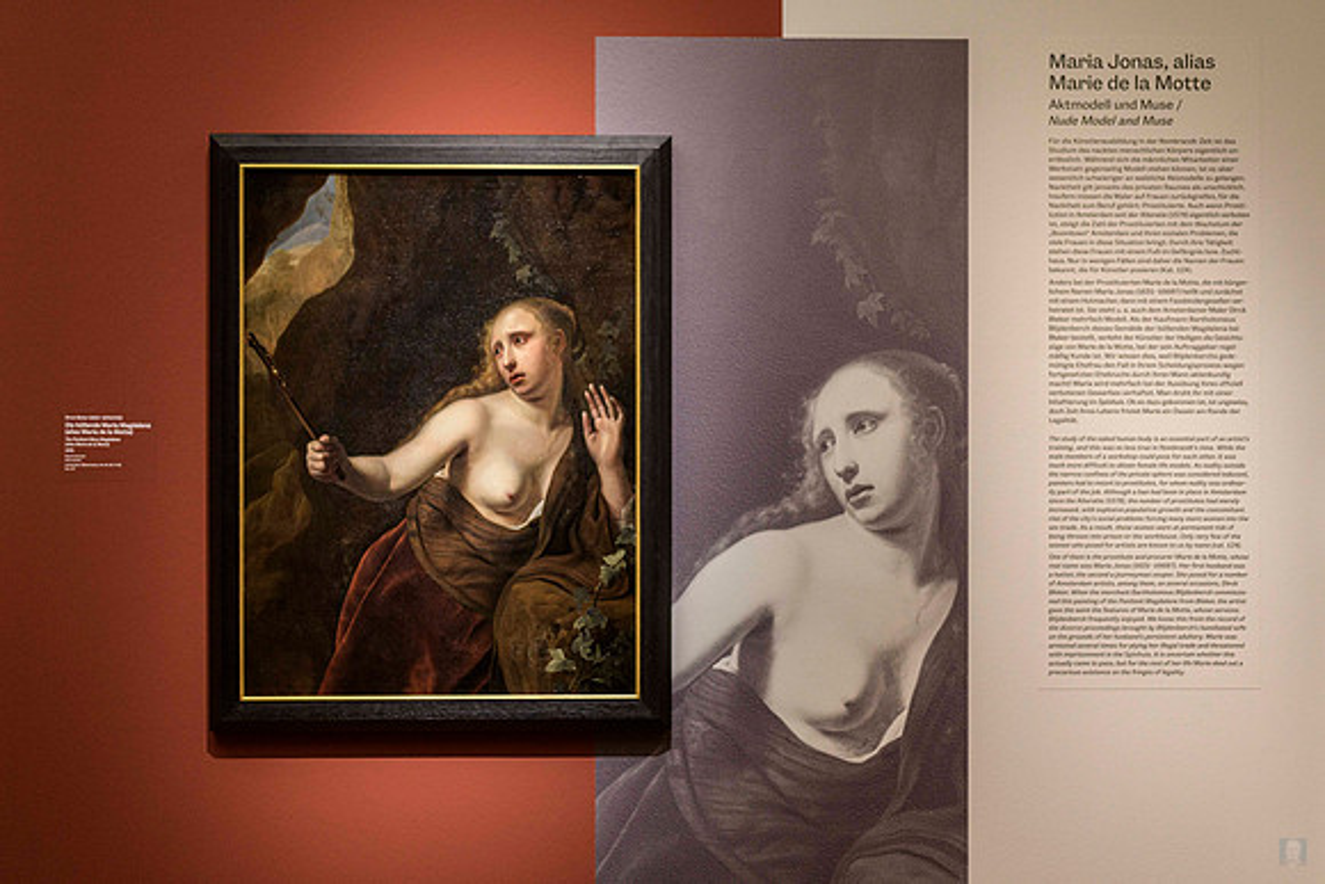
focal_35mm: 54
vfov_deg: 25.2
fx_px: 1979
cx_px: 697
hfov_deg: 37.0
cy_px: 419
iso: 800
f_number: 1.8
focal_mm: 50
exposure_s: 1/100
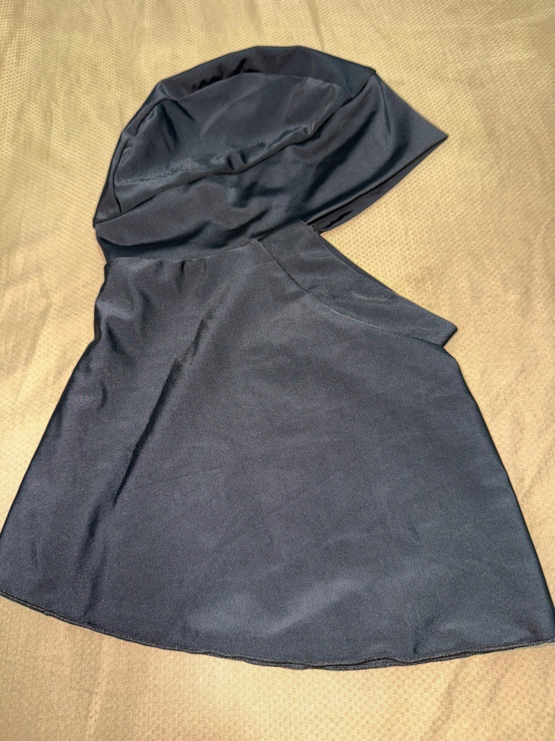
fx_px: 513
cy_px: 370
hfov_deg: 56.8
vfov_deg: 71.6
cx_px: 278
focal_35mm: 24
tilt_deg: -67.6
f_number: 1.78
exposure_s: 1/13
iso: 80
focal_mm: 6.76
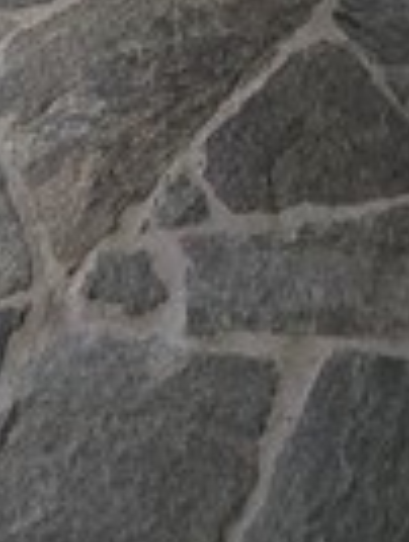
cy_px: -853
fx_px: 1555
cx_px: 219
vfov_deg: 13.2
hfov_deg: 15.0
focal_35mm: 99
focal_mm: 2.2
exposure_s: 1/40
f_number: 2.2
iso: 1250
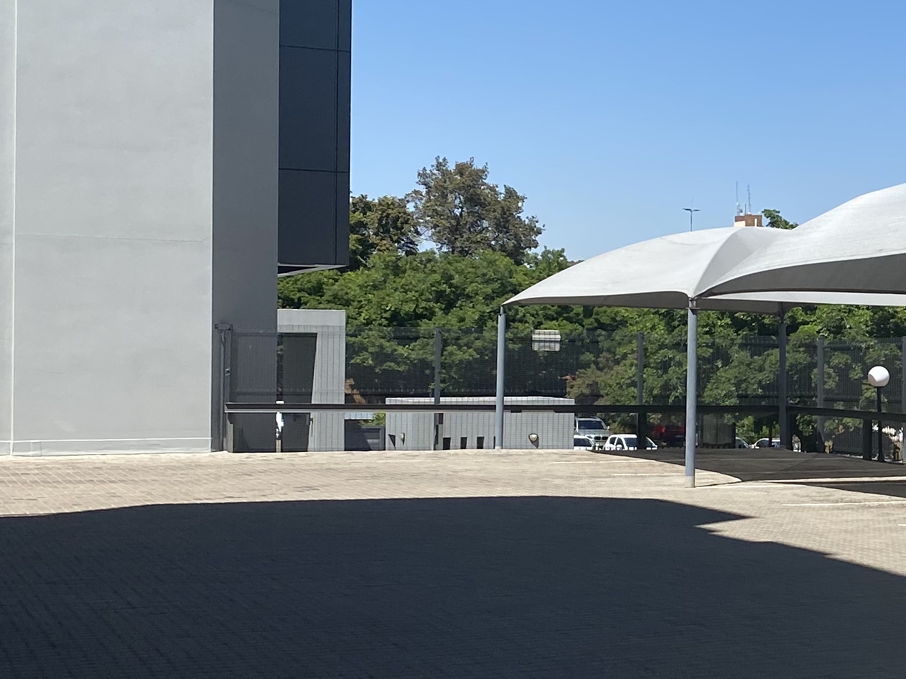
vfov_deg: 20.4
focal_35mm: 72
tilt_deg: +2.9
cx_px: 1009
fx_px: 1884
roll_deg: +1.1
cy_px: 370
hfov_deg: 25.0
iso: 32
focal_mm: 4.25
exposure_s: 1/3040
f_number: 1.8
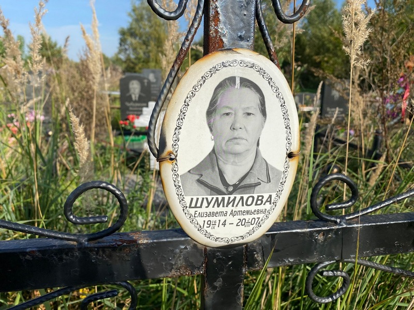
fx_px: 311
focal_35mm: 26
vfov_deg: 53.1
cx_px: 207
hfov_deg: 67.3
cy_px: 155
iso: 32
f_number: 1.8
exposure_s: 1/5495
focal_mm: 4.25
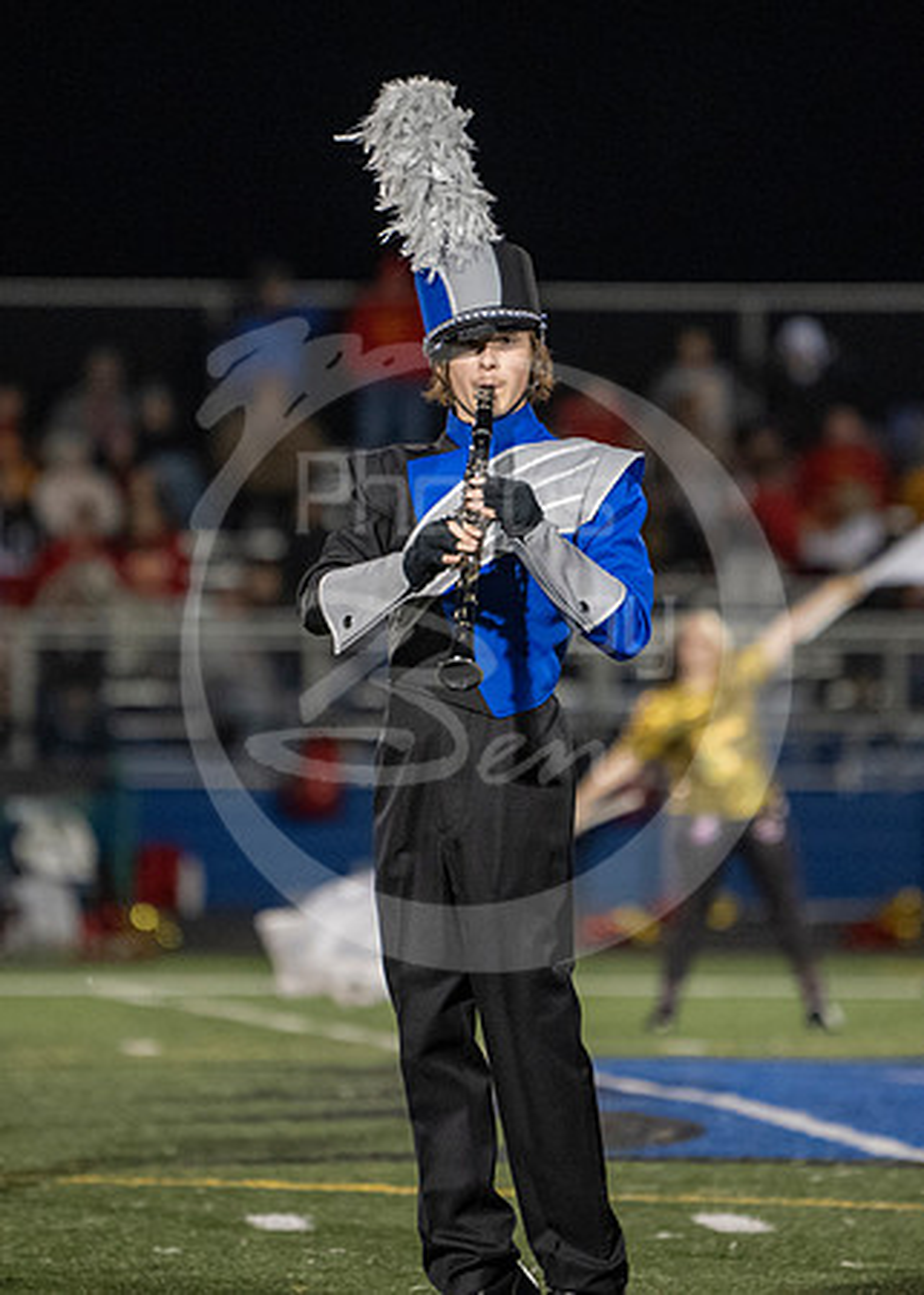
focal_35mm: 360
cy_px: 500
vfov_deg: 5.6
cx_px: 499
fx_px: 13253
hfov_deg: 4.0
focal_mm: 200
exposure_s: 1/500
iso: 4000
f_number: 2.8
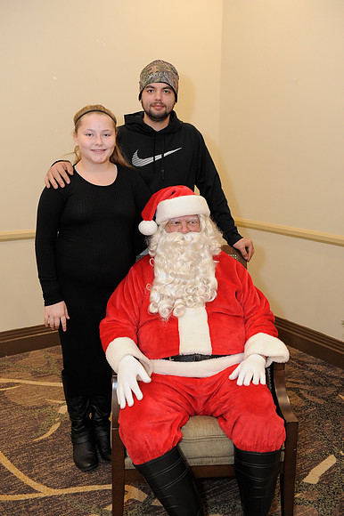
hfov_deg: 36.8
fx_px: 517
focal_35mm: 36
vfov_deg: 53.2
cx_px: 172
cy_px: 258
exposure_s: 1/100
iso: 1600
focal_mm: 36
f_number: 4
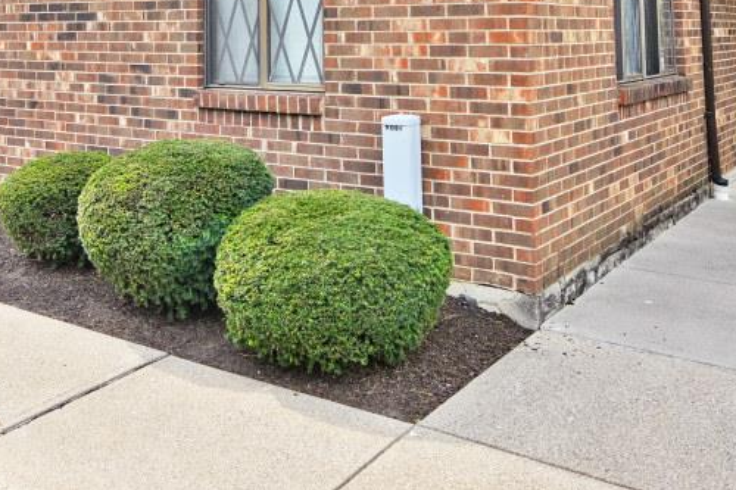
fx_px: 950
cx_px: 216
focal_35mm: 46
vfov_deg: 26.8
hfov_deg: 41.5
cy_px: -40
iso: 100
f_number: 6.3
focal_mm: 15.5
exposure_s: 1/320
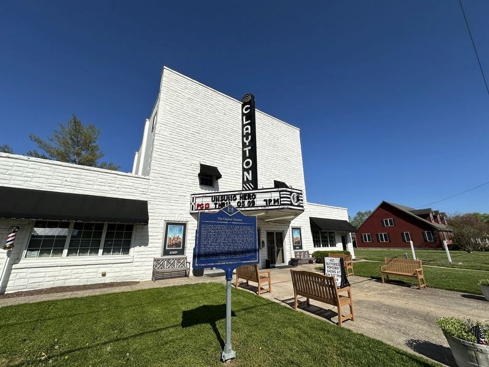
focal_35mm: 14
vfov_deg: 85.7
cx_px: 244
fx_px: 198
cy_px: 184
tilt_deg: +17.1
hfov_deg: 102.1
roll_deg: +0.5
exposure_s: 1/8403
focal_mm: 2.22
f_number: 2.2
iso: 50
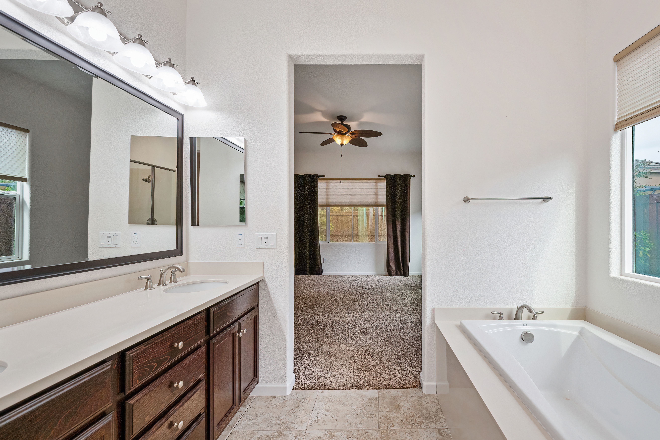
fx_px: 293
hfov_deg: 96.1
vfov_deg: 73.7
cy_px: 227
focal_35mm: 16
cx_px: 377
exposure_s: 1/200
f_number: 10
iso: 640
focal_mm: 14
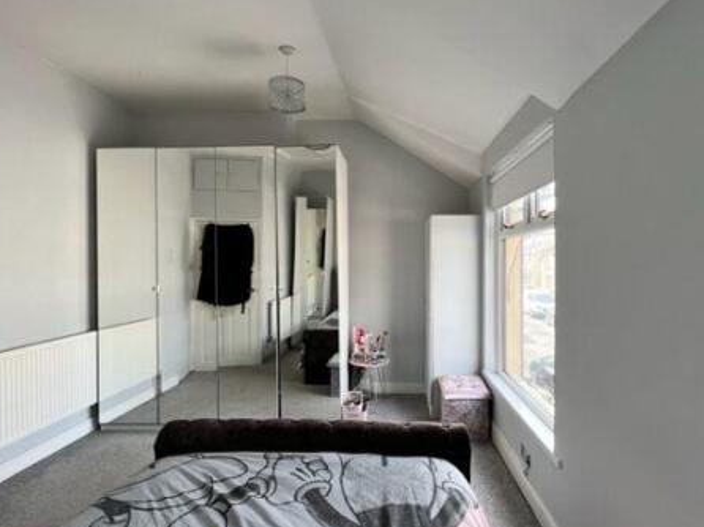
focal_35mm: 17
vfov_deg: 74.7
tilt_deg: -1.2
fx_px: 346
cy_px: 264
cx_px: 384
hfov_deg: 90.8
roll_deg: -0.3
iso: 40
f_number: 1.8
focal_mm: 1.57
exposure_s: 1/99
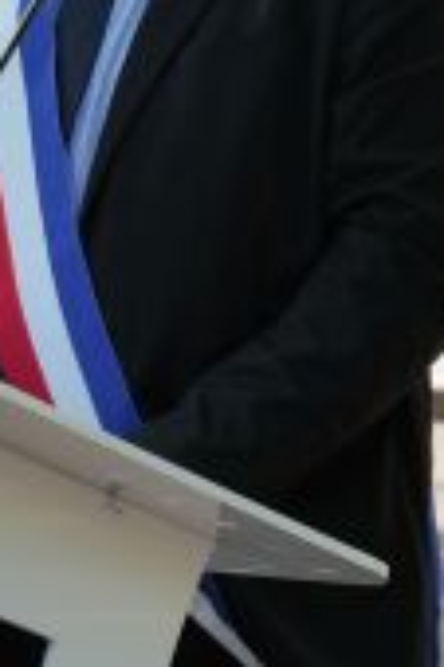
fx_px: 6284
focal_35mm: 339
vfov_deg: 6.1
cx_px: -444
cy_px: 298
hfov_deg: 4.0
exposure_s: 1/60
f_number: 5.2
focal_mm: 60
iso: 125
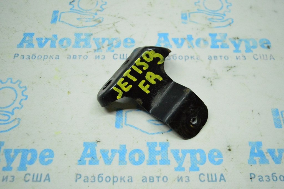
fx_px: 284
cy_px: 94
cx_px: 142
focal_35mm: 36
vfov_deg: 36.8
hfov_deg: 53.2
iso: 6400
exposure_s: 1/1000
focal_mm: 24
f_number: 4
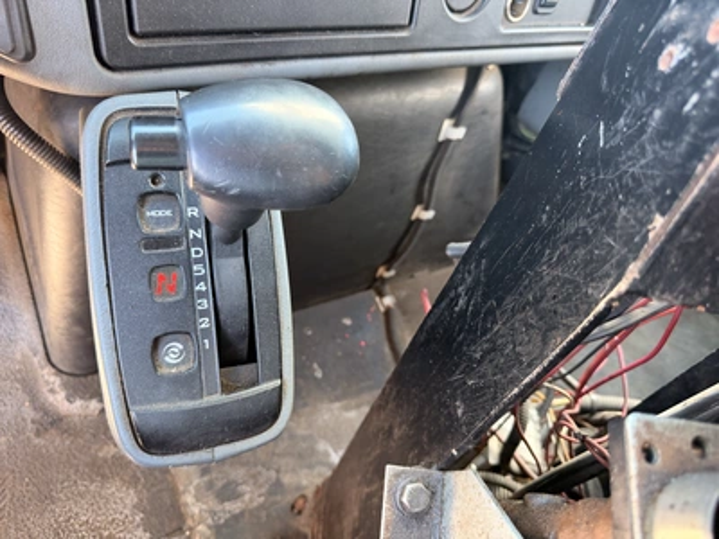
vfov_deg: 56.8
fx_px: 498
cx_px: 360
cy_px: 270
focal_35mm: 24
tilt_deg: -48.7
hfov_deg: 71.6
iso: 250
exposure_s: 1/60
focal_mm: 6.76
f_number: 1.78
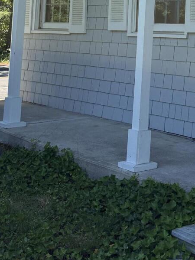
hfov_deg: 17.9
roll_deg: -1.9
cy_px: -12
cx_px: 203
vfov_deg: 23.2
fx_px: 601
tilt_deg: +4.8
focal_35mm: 80
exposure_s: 1/1727
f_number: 1.78
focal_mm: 6.76
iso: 100
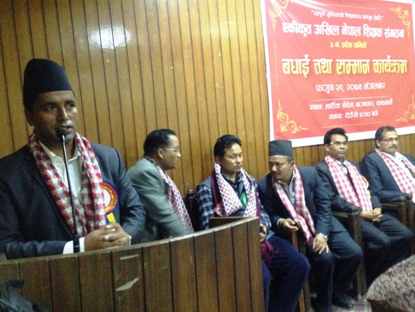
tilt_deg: -1.9
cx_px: 204
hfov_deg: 53.9
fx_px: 408
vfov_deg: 41.8
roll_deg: +5.6
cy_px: 153
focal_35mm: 34
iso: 800
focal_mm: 4.12
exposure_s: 1/15
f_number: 2.4
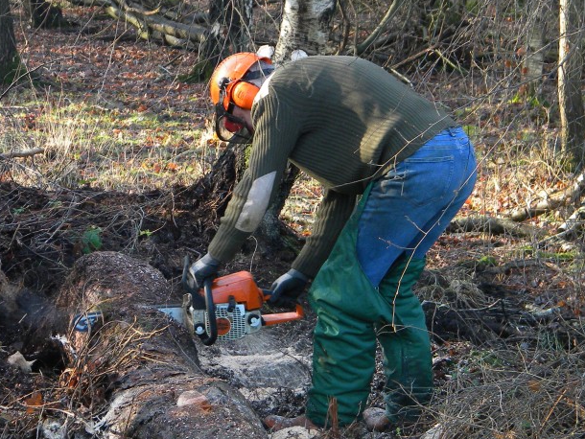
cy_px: 258
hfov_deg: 14.5
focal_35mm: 136
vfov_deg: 10.9
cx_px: 223
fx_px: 2299
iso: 144
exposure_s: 1/59.8
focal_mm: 15.1
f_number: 4.5
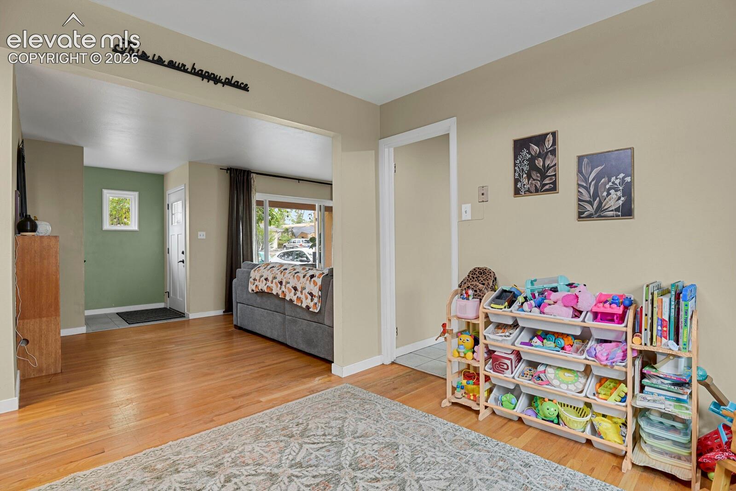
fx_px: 348
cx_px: 368
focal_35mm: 17
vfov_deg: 70.4
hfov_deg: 93.3
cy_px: 246
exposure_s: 2.5
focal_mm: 17
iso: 250
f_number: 6.3
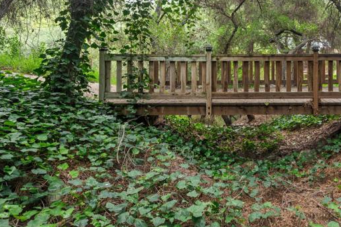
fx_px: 265
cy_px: 53
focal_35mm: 28
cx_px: 264
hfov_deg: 61.1
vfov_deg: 44.7
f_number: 8
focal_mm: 14
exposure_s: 1/3
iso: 200
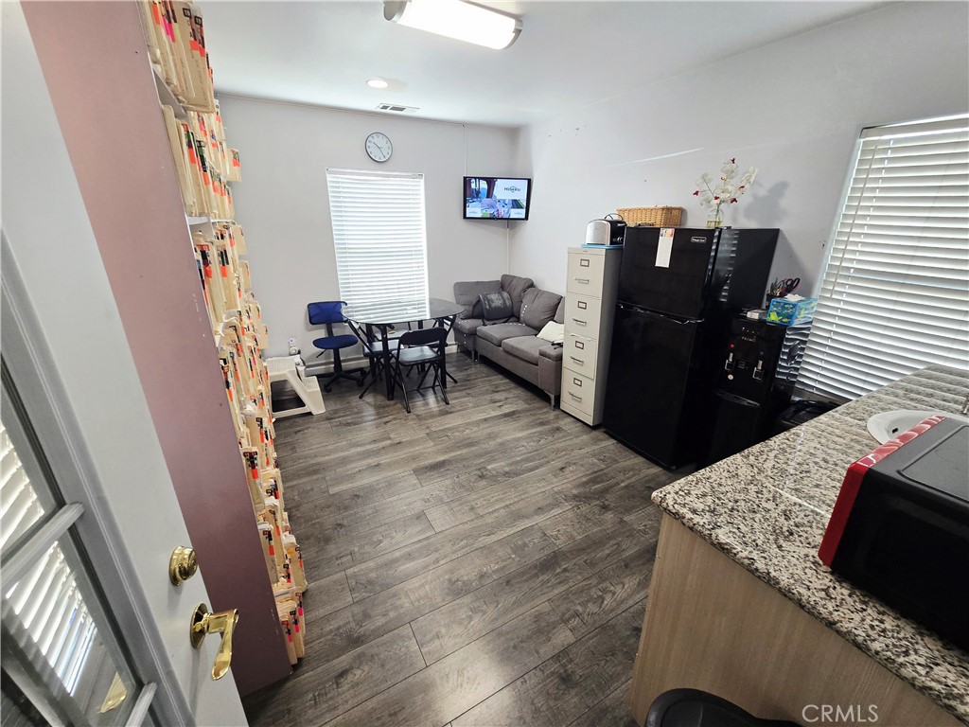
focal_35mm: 13
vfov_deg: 89.9
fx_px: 364
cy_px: 364
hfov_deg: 106.2
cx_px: 484
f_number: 2.2
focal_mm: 2.2
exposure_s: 1/60.2
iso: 160
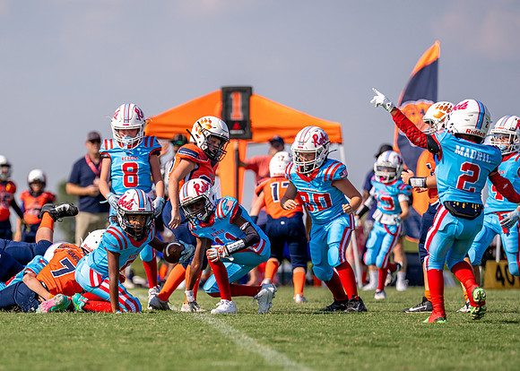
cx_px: 146
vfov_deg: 4.9
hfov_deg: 6.9
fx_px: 4340
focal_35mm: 294
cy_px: 248
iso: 125
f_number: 2.8
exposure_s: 1/3200
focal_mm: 200
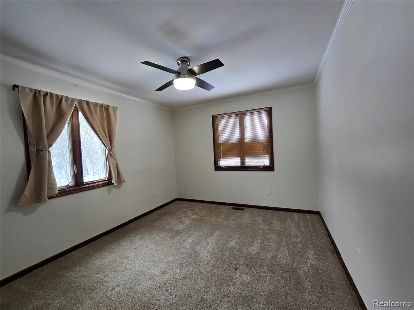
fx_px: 155
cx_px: 207
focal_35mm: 13
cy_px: 155
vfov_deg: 89.9
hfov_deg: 106.2
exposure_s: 1/60
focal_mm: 2.2
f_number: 2.2
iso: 125
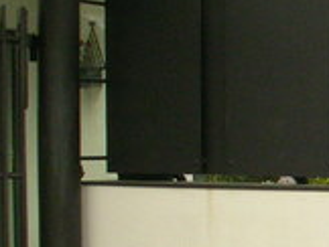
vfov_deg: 12.9
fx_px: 1085
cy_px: 244
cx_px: 489
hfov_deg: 15.9
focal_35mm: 114
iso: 200
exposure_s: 1/359
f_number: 6.8
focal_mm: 5.7
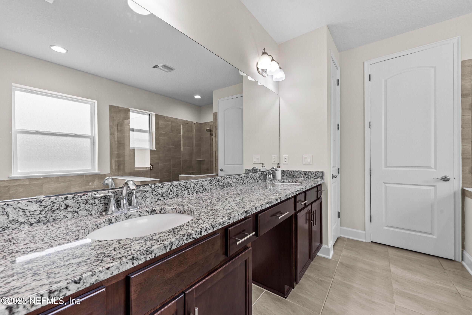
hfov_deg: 104.2
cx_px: 236
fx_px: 184
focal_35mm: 14
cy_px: 158
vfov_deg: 81.3
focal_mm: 14
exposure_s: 1/15
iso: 400
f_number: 8
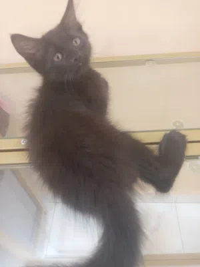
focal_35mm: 27
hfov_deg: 51.4
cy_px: 134
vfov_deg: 65.3
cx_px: 100
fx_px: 208
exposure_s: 1/25
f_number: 1.8
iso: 388
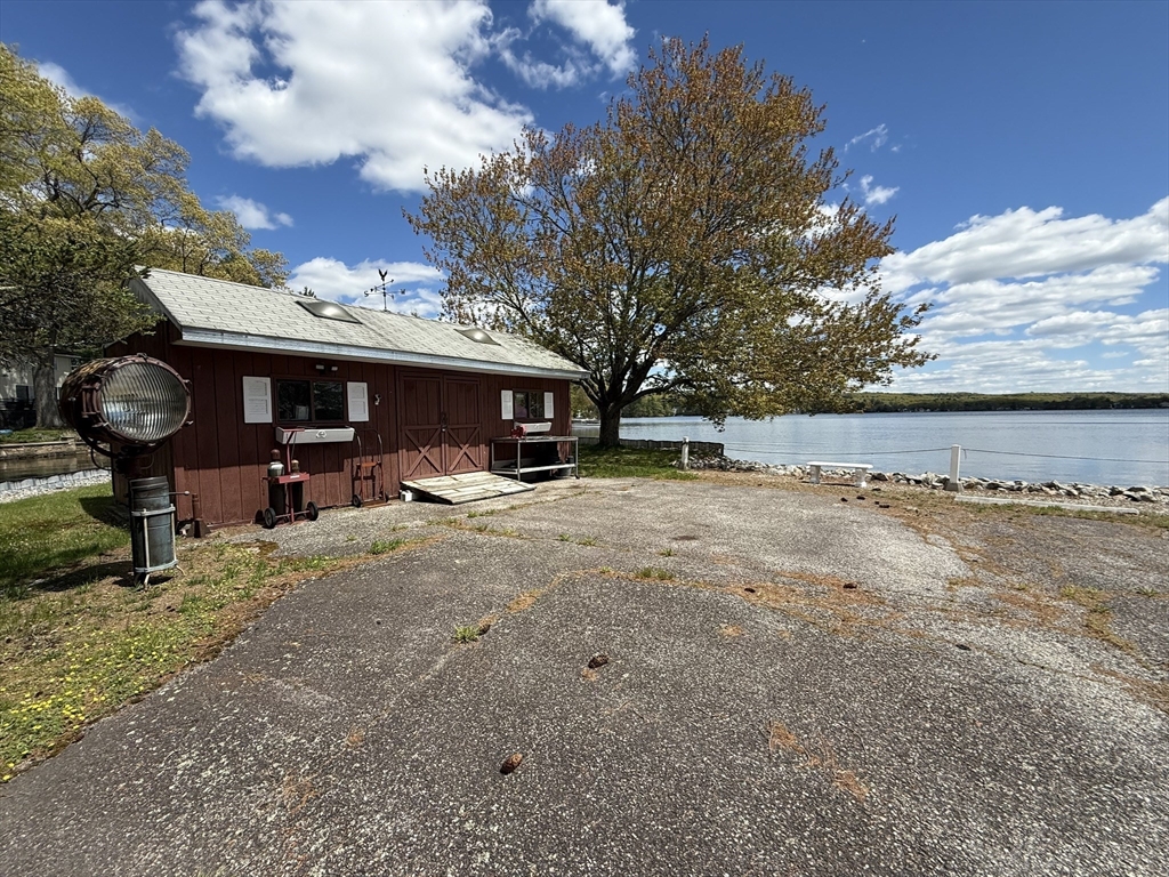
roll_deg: +1.2
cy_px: 438
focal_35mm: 14
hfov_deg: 102.1
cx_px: 584
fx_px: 473
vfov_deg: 85.7
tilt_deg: -2.7
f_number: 2.2
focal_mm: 2.22
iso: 50
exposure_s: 1/1961
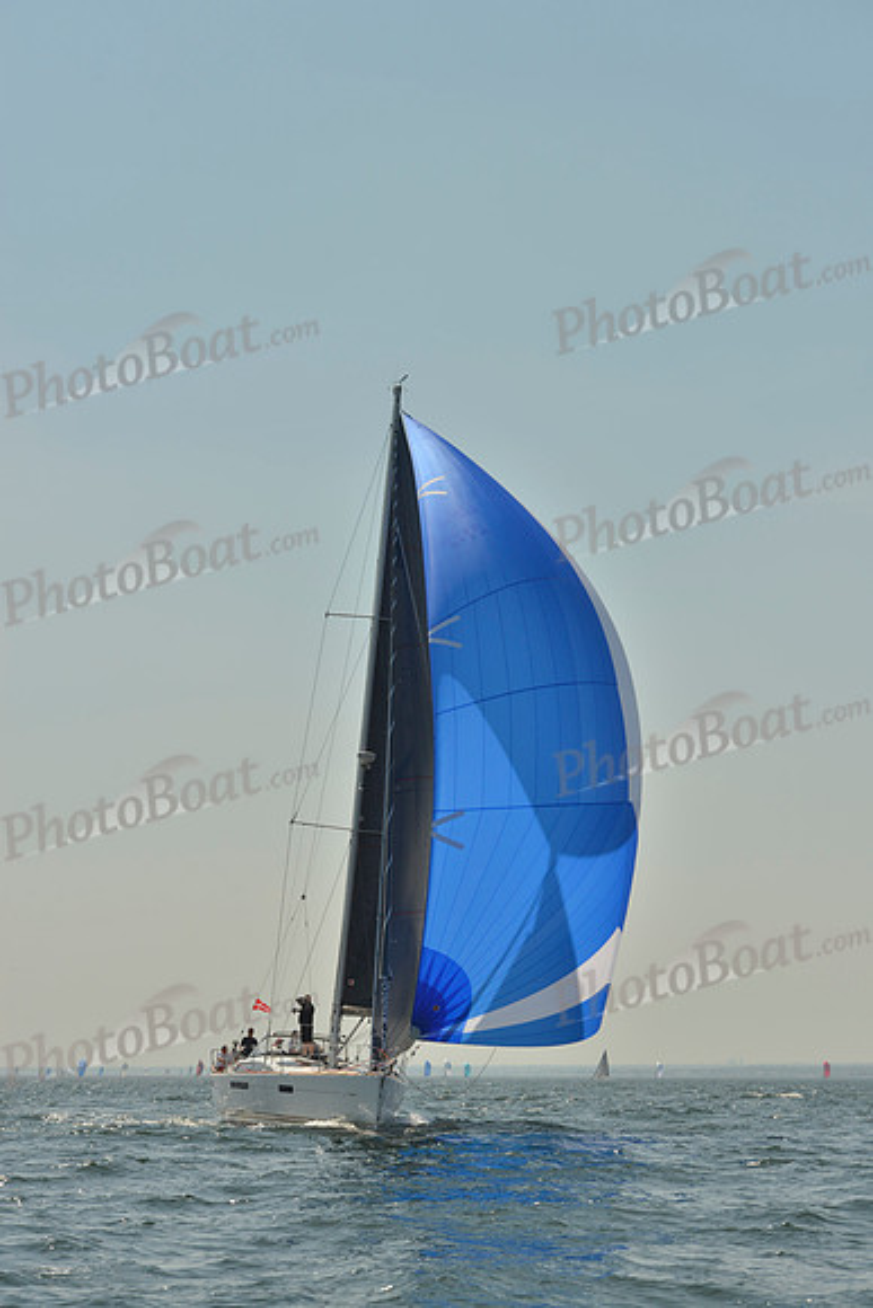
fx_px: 3090
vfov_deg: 23.9
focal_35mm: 85
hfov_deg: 16.1
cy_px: 654
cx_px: 436
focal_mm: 85
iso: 200
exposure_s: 1/1250
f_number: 9
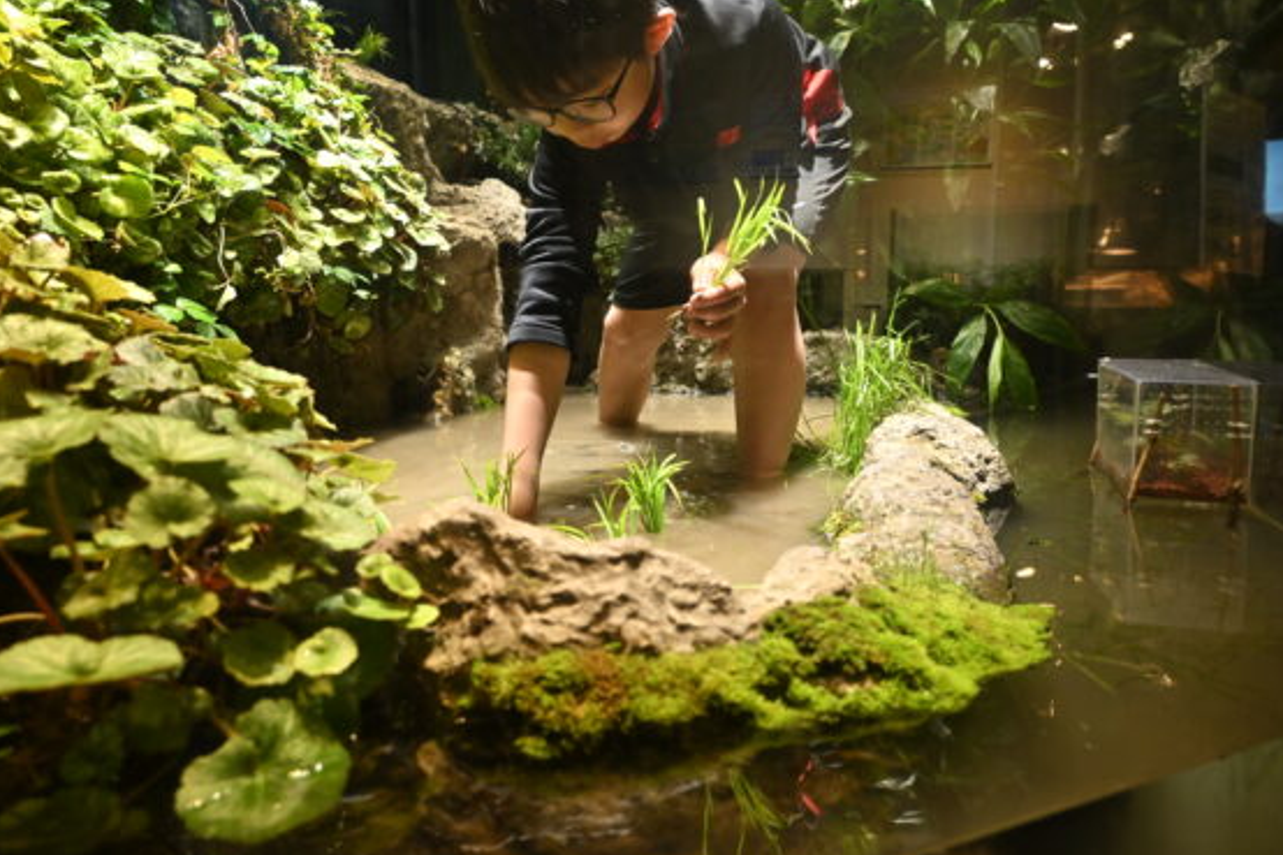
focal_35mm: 26
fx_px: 926
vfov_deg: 49.5
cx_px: 611
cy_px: 403
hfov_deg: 69.4
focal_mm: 24
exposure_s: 1/500
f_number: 5
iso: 1800
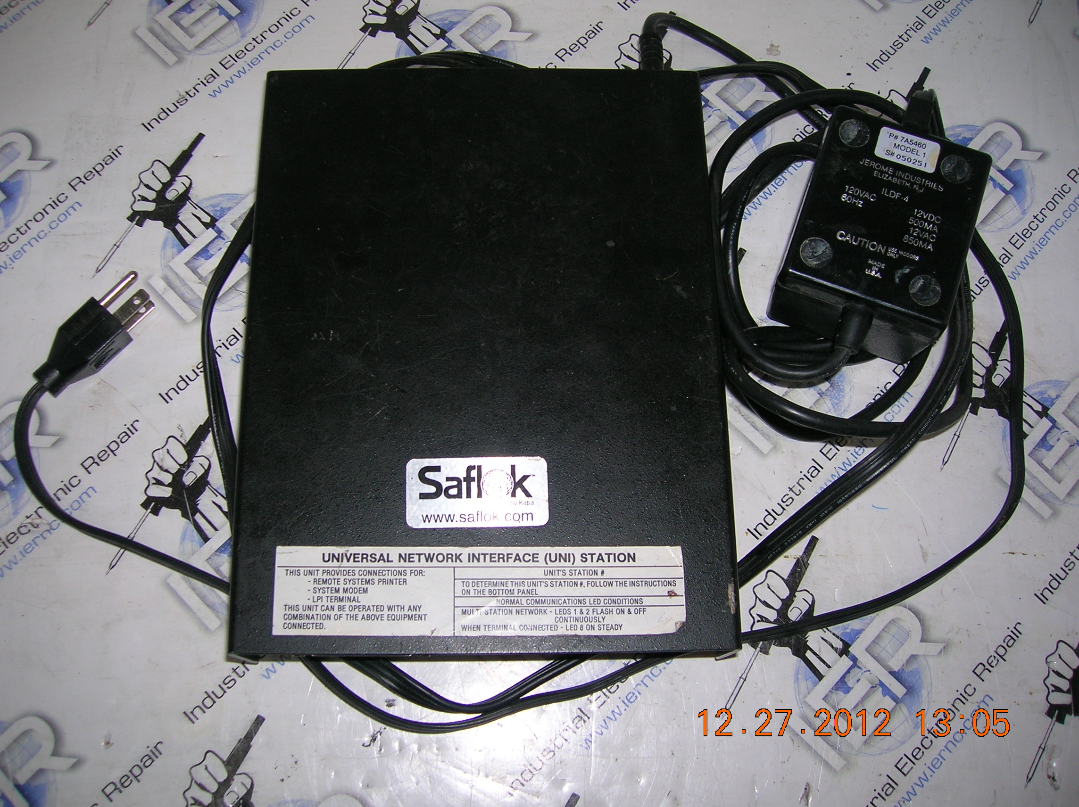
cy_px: 404
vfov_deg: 41.7
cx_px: 540
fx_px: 1059
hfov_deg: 54.0
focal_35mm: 34
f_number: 2.9
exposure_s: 1/60.1
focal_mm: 5.7
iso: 50
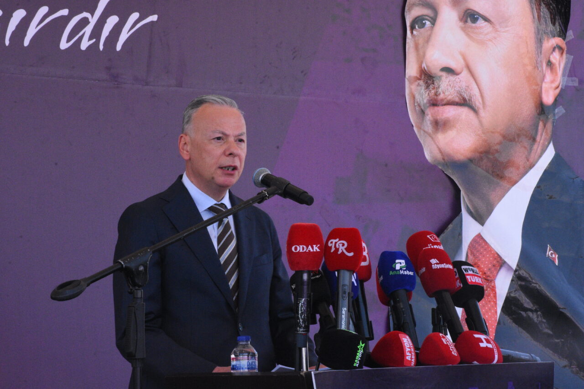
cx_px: 292
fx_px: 1703
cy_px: 194
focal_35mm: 105
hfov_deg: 19.5
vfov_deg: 13.0
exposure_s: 1/400
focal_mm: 70
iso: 4000
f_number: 20
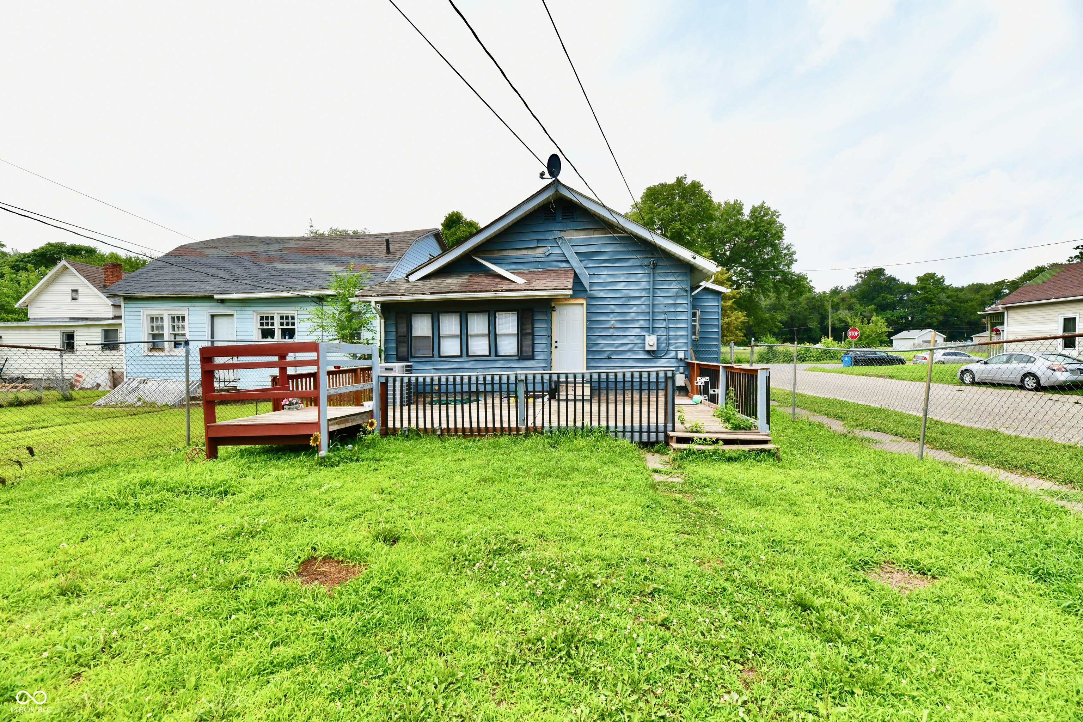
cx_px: 542
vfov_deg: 81.2
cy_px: 361
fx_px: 421
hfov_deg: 104.3
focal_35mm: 14
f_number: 11
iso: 640
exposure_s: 1/500
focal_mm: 14
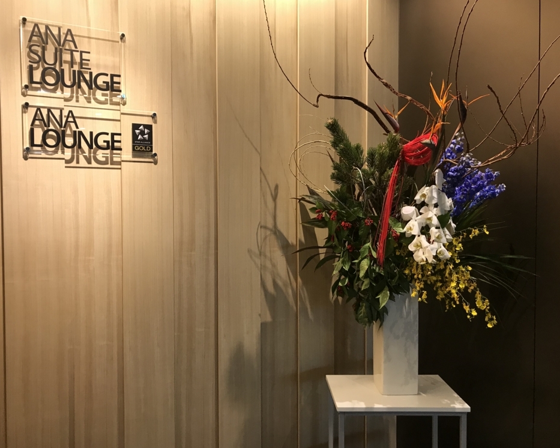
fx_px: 497
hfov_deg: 58.7
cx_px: 260
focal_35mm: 30
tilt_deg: -1.8
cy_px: 224
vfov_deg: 48.5
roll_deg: +0.0
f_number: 1.8
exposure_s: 1/40
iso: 25
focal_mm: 3.99
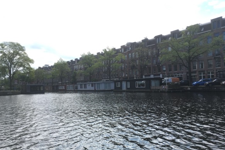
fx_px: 194
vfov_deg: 42.3
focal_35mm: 31
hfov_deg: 60.3
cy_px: 81
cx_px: 110
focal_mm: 4.15
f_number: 2.2
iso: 25
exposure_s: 1/962
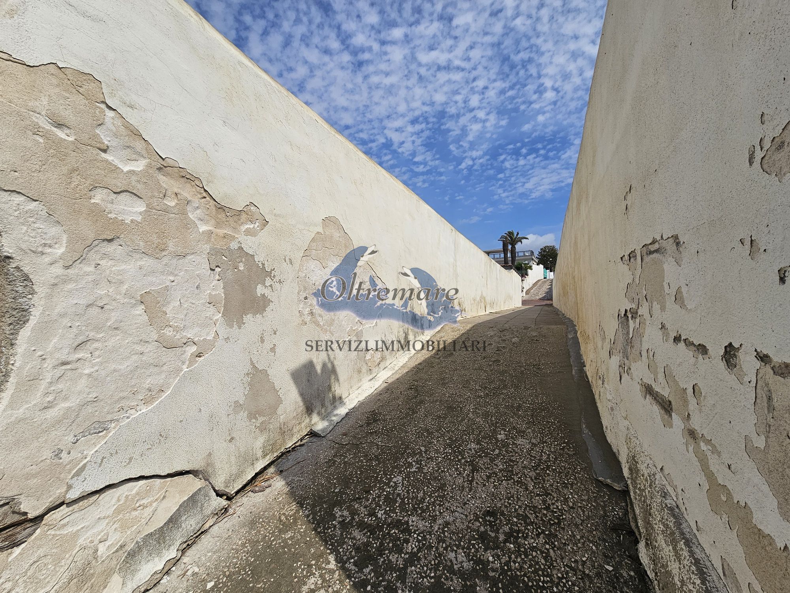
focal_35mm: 13
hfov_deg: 106.2
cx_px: 395
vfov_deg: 89.9
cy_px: 296
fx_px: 297
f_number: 2.2
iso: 50
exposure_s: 1/6151
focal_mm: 2.2
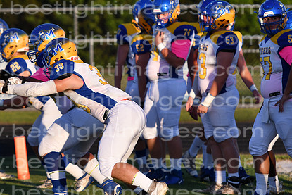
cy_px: 86
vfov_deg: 4.2
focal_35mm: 325
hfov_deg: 6.3
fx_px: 2634
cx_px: 104
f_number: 4
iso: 400
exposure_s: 1/4000
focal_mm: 155
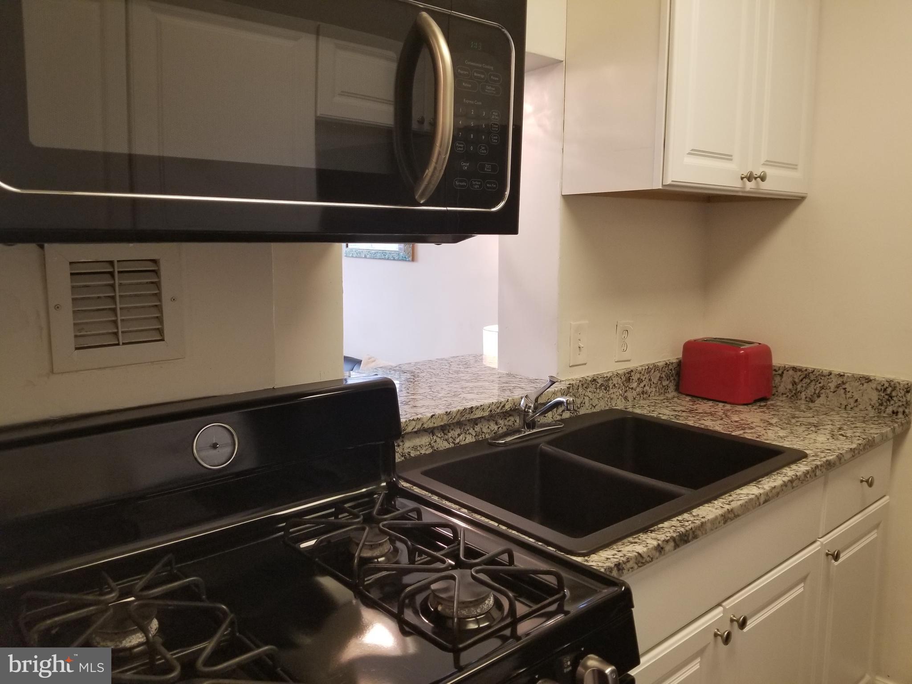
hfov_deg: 67.3
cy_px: 342
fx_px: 685
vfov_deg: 53.1
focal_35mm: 26
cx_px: 456
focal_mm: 4.25
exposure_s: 1/60
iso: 160
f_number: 1.7
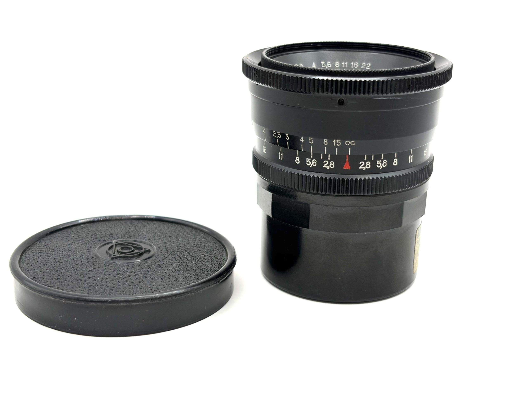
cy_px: 198
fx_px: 793
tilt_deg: -19.0
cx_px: 264
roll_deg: -1.1
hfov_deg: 36.8
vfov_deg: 28.0
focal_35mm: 52
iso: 32
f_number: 1.6
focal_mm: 5.96
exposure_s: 1/197
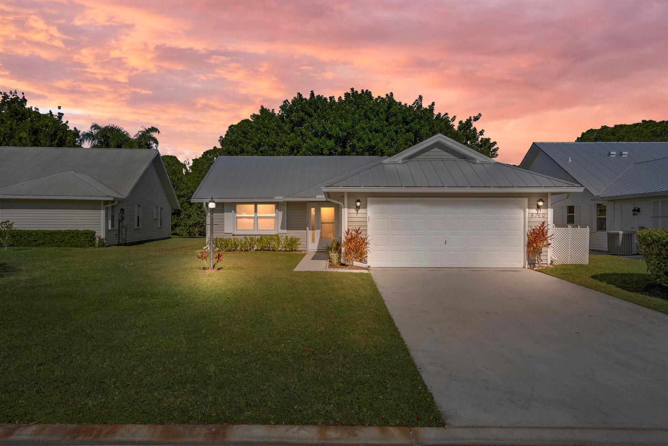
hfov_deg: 69.4
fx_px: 483
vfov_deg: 49.6
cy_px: 223
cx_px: 334
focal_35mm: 26
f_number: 8
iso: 1600
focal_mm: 26
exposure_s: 1/1250
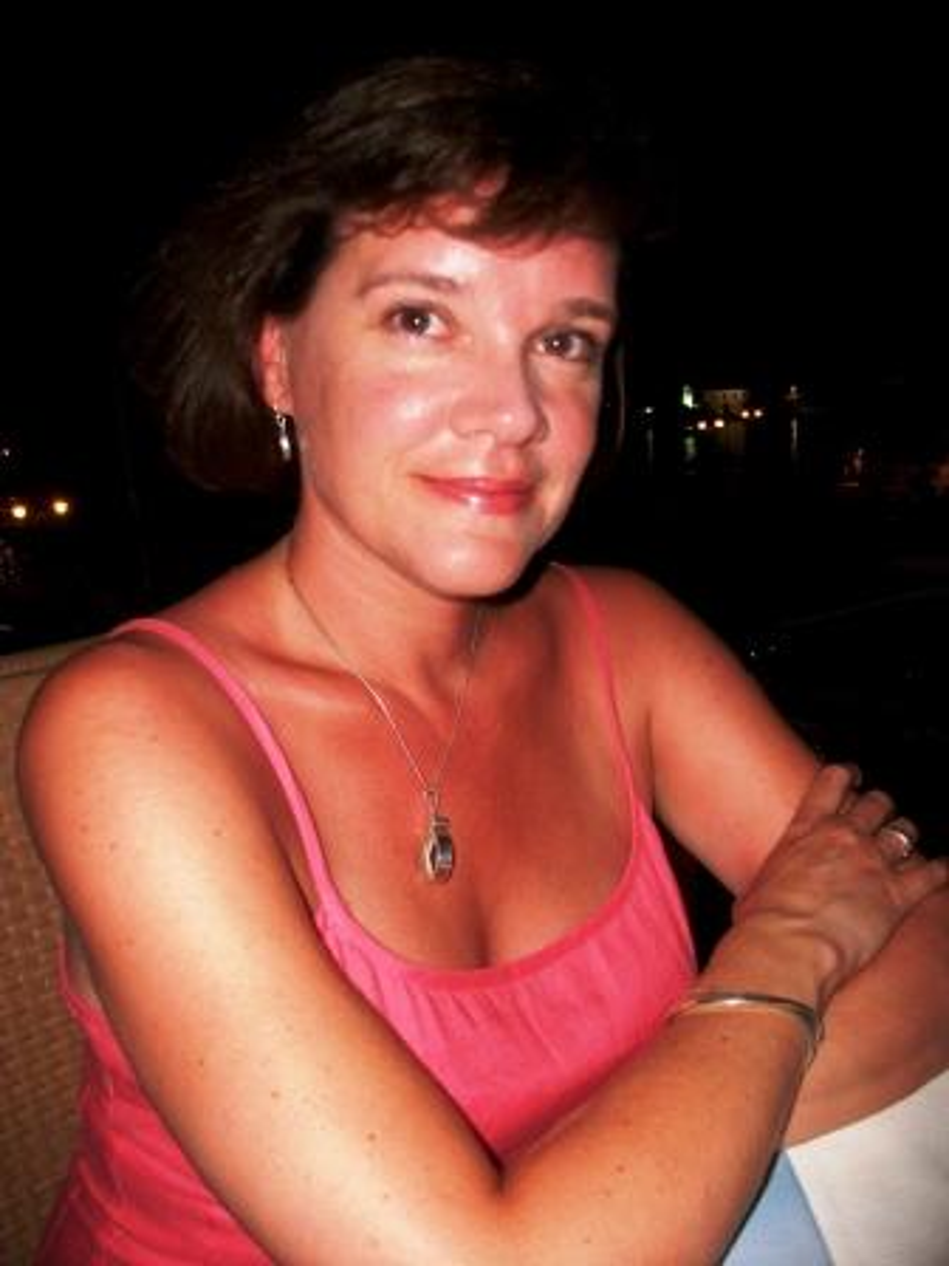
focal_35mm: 31
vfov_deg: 58.4
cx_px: 474
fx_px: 1133
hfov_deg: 45.4
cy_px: 633
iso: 125
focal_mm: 5.7
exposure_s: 1/40
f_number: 2.9
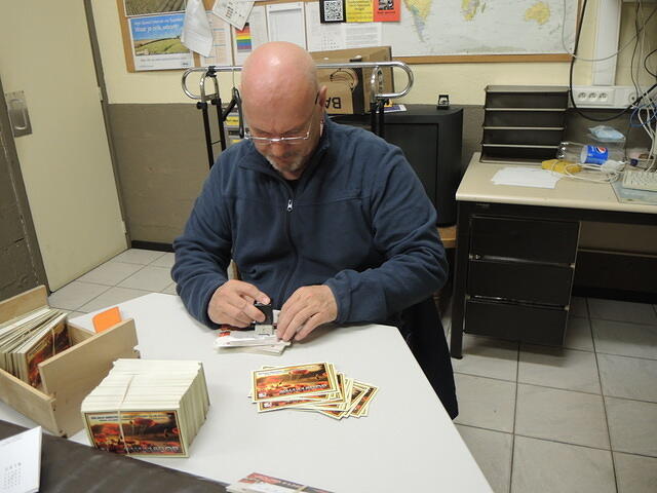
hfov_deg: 63.4
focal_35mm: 28
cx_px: 328
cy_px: 246
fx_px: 531
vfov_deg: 49.7
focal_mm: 6
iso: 400
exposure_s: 1/13
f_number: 2
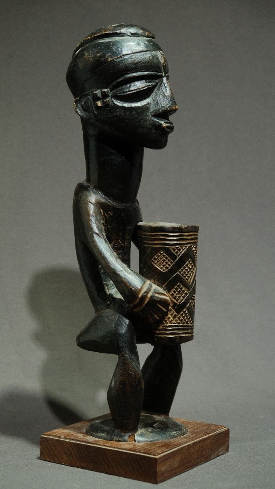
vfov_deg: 33.8
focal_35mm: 62
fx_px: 804
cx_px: 138
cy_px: 245
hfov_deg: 19.4
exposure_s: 1/58
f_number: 3.6
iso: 640
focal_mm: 39
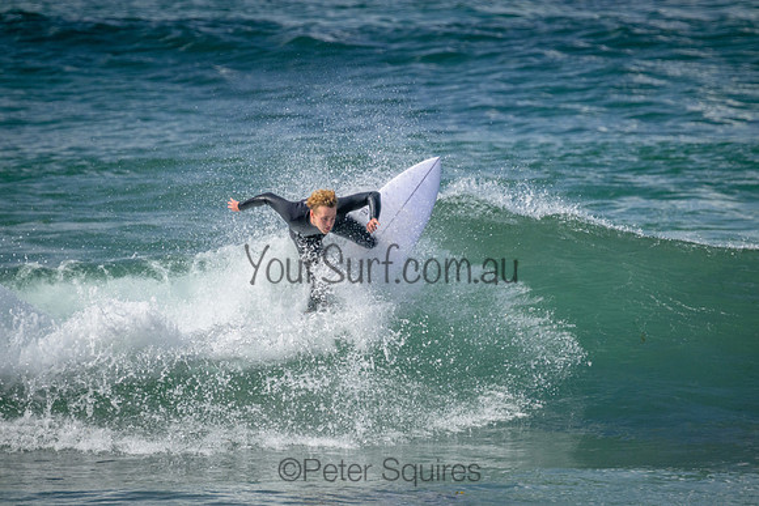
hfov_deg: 2.6
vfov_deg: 1.7
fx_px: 16870
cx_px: 380
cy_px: 253
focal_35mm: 800
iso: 1800
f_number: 11
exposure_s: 1/1250
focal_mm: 800
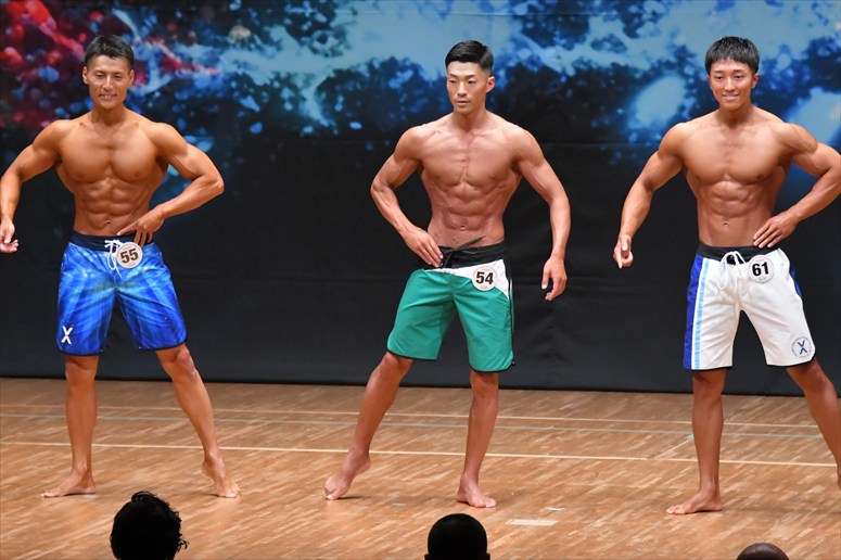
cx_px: 420
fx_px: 6305
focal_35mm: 270
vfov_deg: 5.1
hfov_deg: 7.6
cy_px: 280
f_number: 5.6
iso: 8000
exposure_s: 1/400
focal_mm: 180
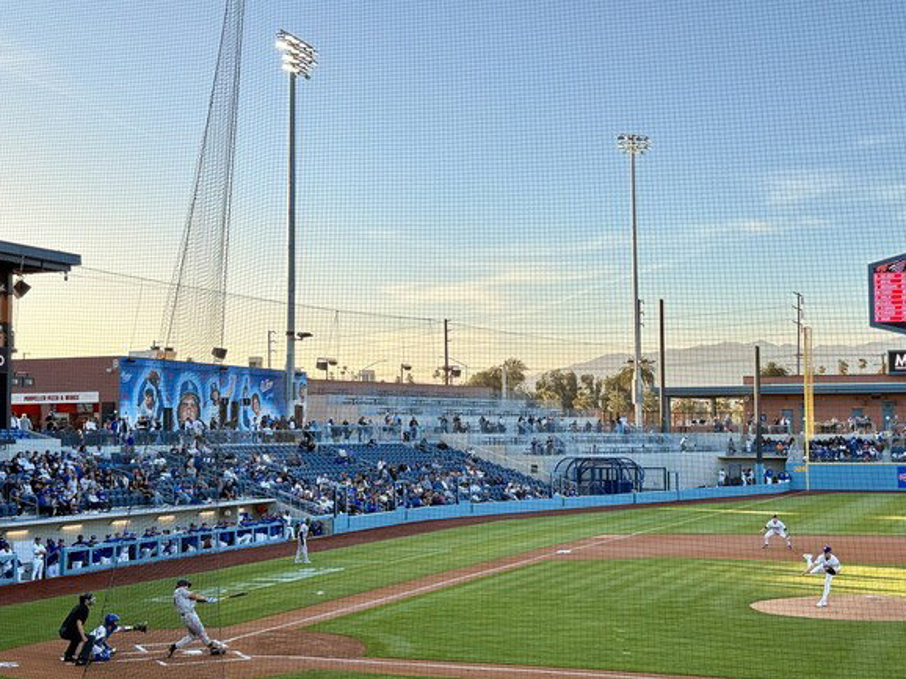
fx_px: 1413
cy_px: 342
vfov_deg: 27.0
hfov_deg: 35.6
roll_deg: +0.5
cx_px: 453
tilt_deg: +3.0
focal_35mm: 54
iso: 50
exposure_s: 1/323
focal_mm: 5.96
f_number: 1.6
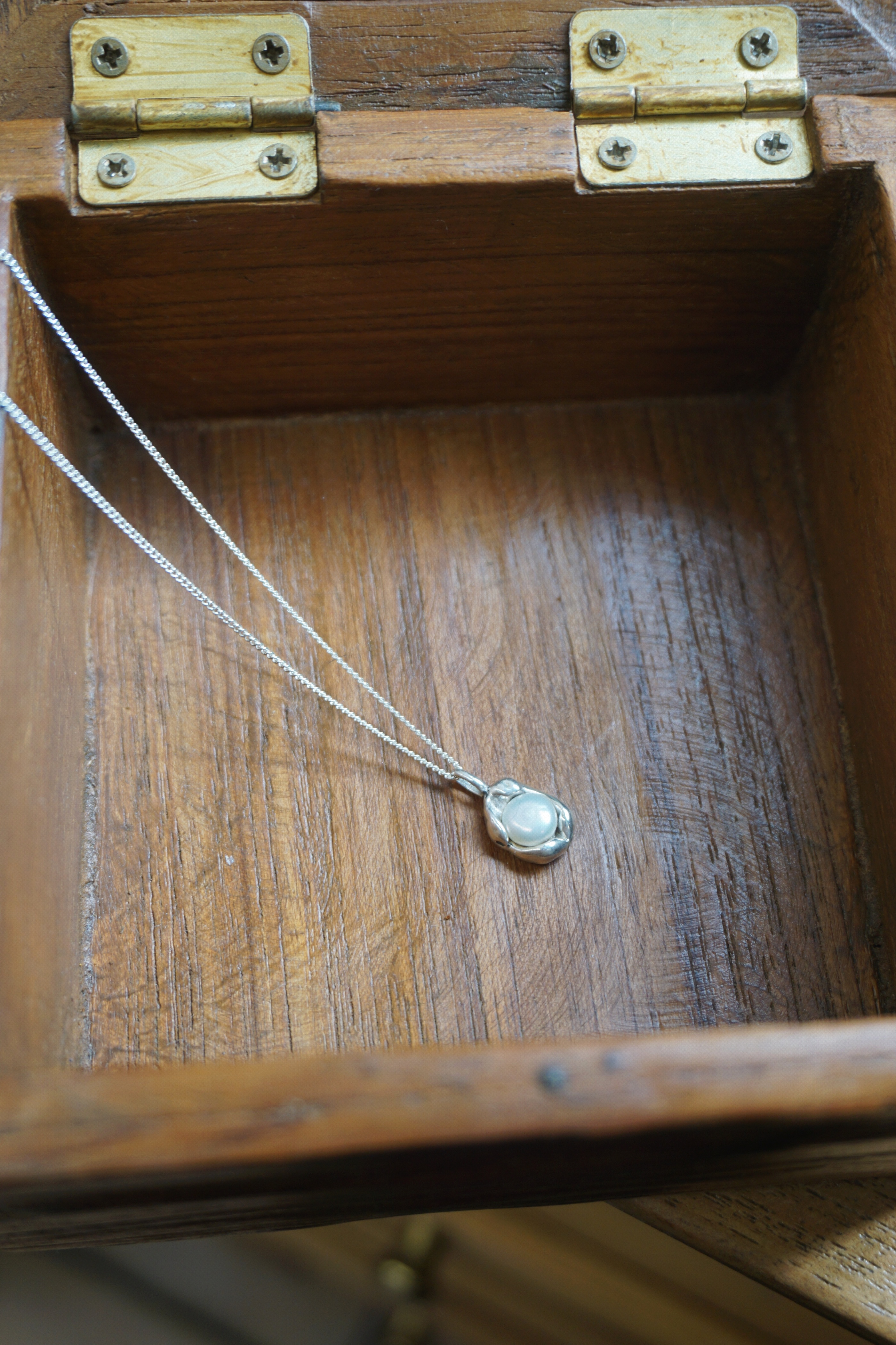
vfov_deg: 45.0
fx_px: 1624
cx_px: 448
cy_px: 672
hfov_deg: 30.8
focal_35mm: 44
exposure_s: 1/60
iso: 200
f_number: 4.5
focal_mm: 29
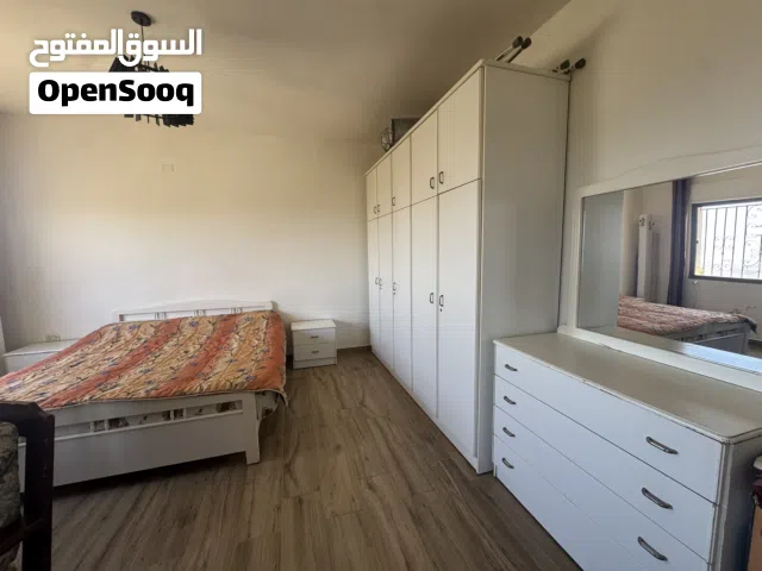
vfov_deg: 85.7
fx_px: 308
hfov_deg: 102.1
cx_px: 381
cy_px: 286
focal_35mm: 14
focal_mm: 2.22
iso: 200
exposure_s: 1/99
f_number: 2.2
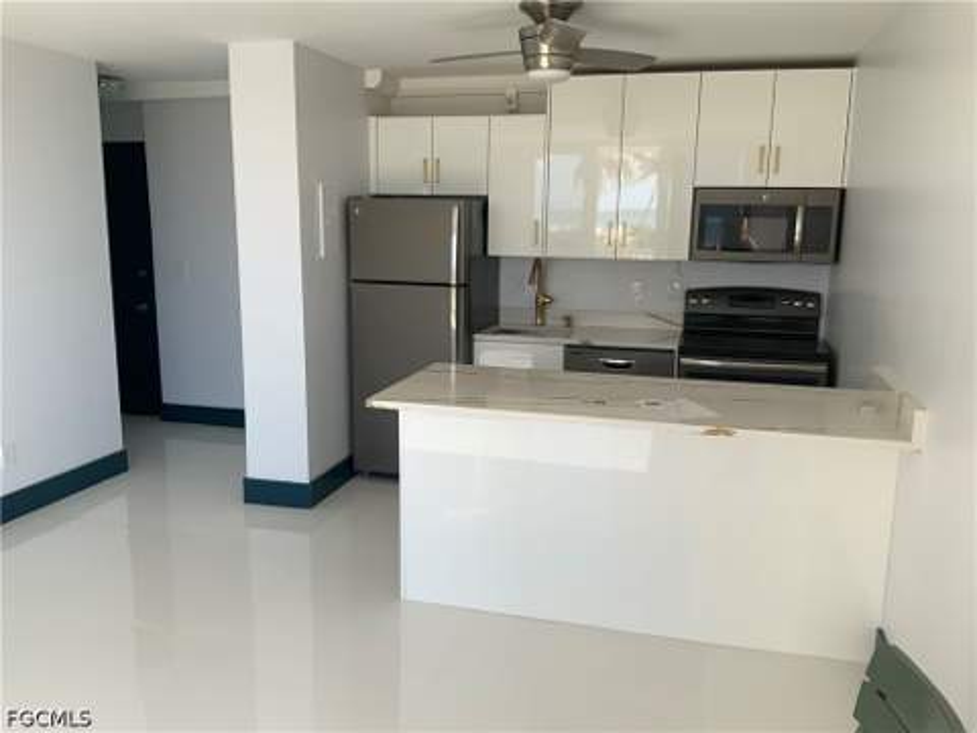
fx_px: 818
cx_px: 488
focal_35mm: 29
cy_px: 366
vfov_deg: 48.2
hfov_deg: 61.7
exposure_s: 1/144
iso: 16
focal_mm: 3
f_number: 1.8
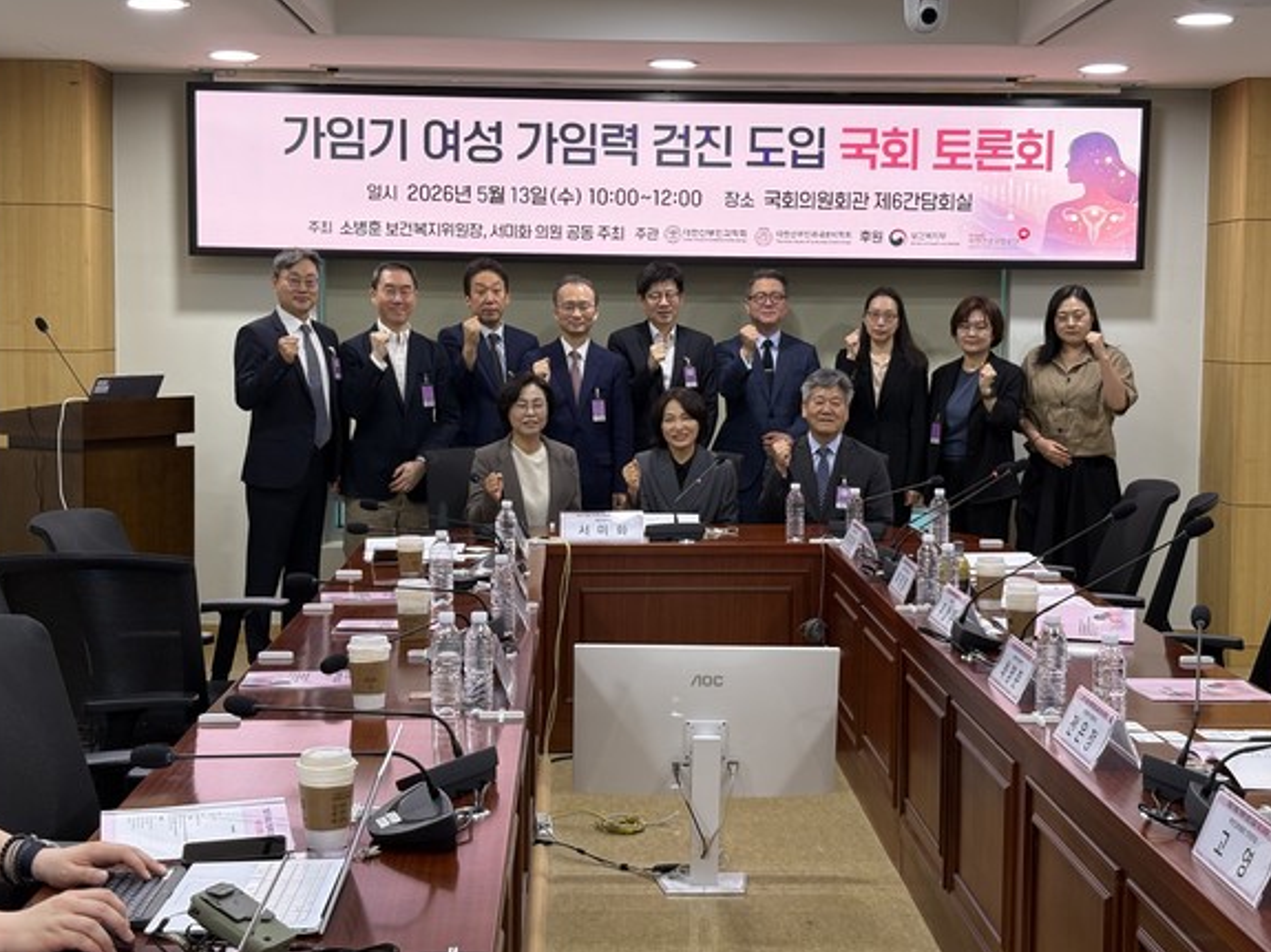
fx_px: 2092
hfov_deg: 33.8
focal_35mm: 57
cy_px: 449
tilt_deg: -3.4
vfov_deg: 25.6
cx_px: 668
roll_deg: -0.1
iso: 50
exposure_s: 1/60
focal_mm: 5.96
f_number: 1.6
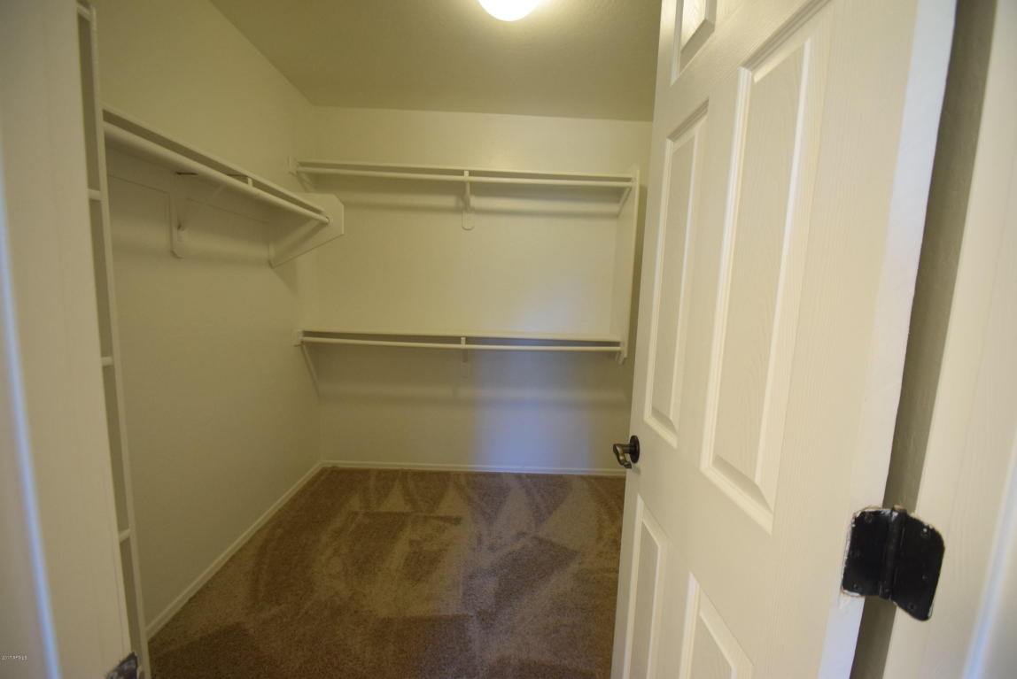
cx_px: 508
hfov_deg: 100.4
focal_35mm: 15
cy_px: 340
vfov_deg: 77.4
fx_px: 424
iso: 1250
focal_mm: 10
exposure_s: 1/60
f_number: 3.5
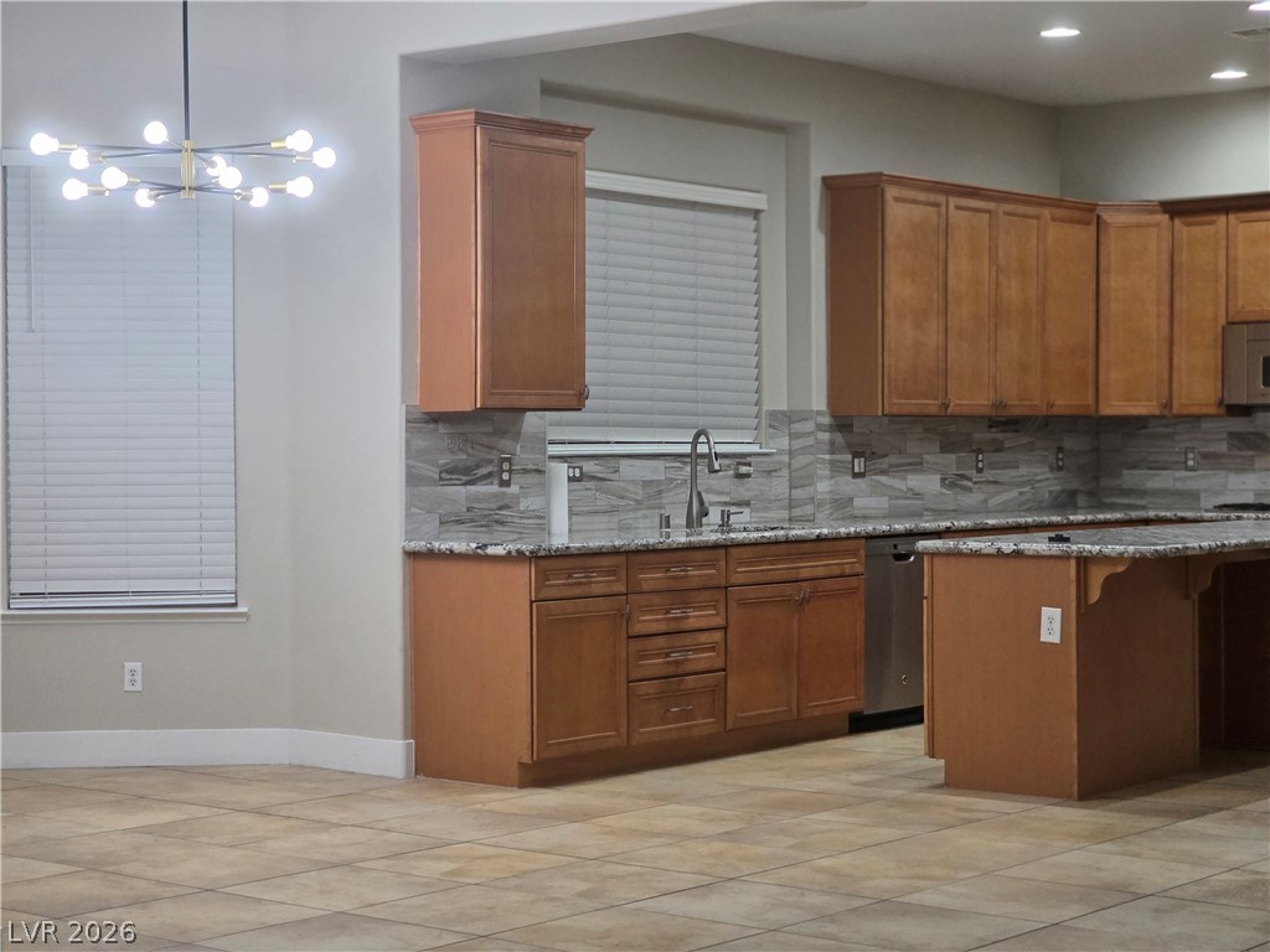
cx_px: 635
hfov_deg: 28.2
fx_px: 2531
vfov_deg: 21.3
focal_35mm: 69
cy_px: 476
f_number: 2.4
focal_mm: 7.9
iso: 400
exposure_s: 1/120
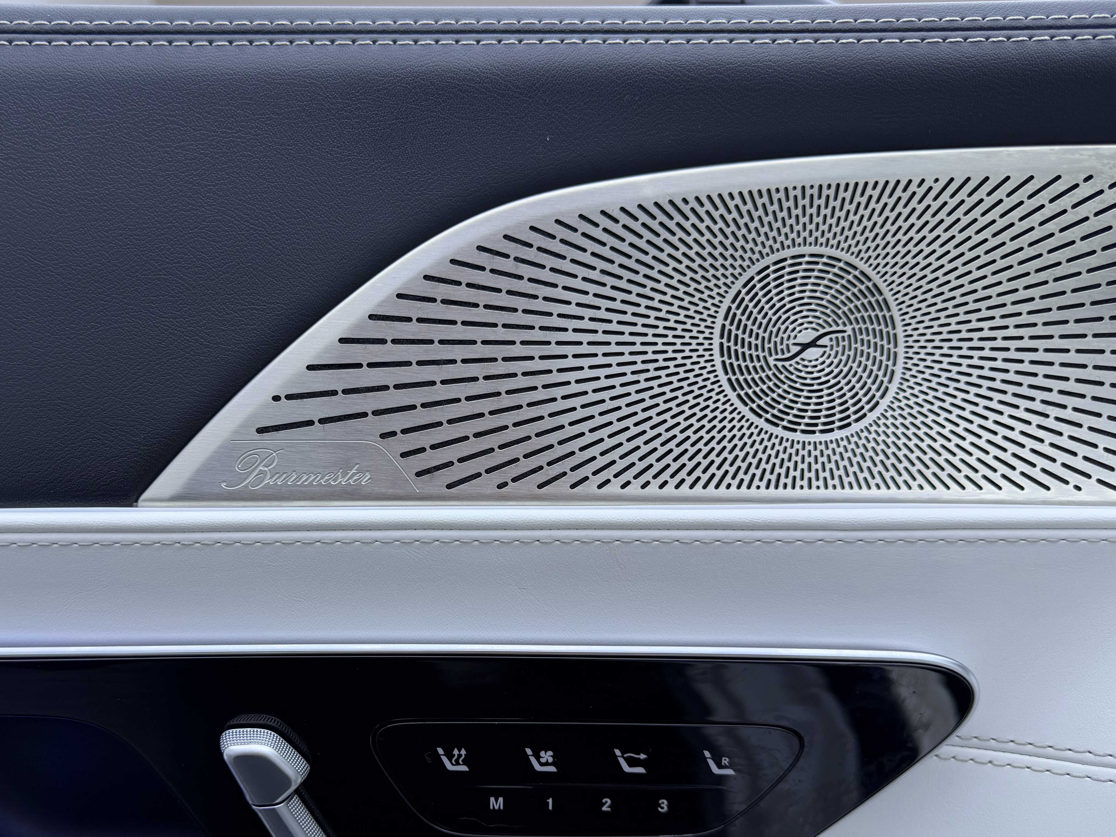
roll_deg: -1.9
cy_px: 513
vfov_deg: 42.7
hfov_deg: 54.8
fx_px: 1064
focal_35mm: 33
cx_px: 425
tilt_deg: +3.7
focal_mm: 6.76
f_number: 1.78
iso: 64
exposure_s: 1/100
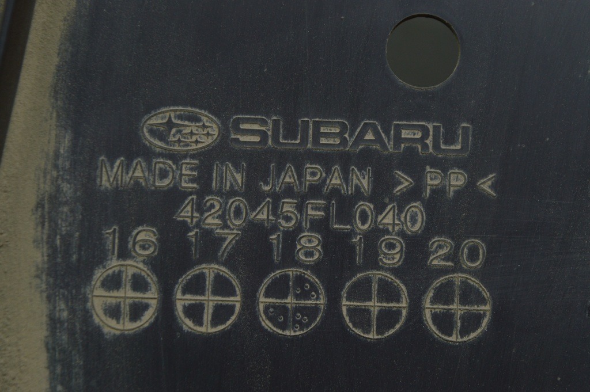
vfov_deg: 16.5
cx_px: 295
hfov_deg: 24.6
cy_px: 196
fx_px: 1351
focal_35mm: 82
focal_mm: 55
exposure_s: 1/40
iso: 400
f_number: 5.6
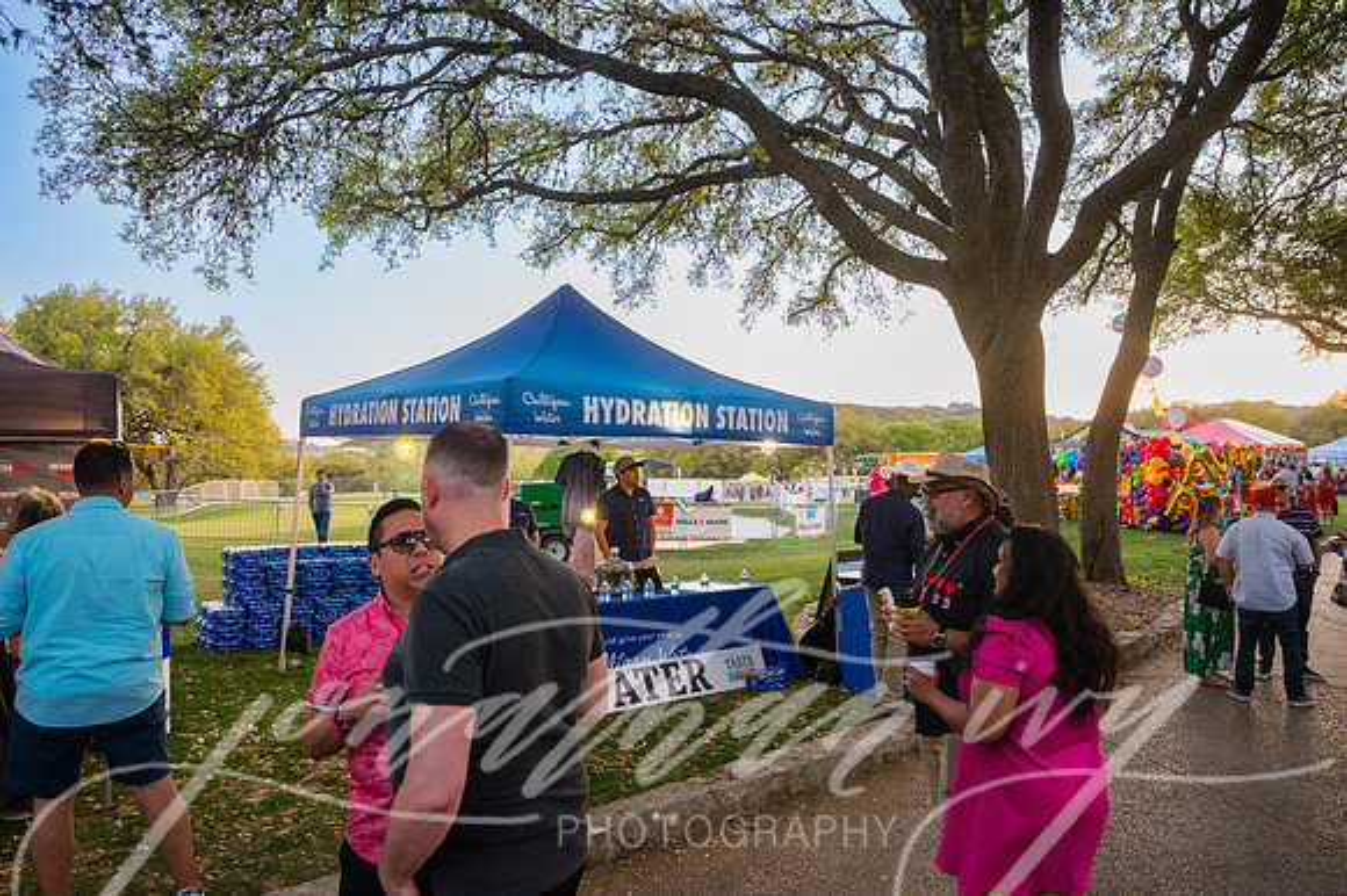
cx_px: 674
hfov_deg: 67.9
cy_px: 448
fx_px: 1000
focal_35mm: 27
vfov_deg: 48.3
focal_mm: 25
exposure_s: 1/320
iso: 1250
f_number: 4
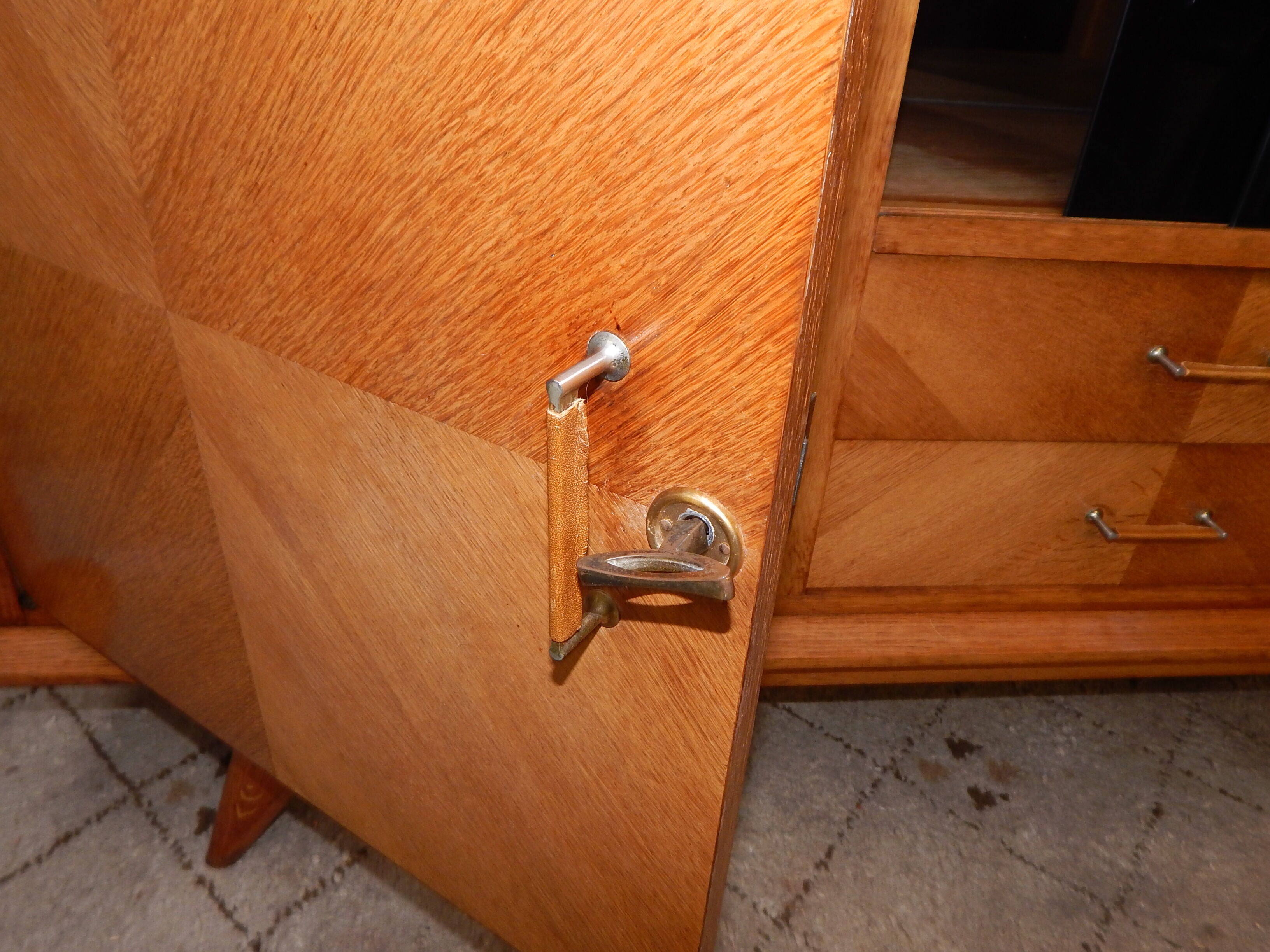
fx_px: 917
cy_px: 476
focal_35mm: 25
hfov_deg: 69.4
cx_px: 635
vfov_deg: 54.9
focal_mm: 4.5
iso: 200
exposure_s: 1/30
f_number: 3.1
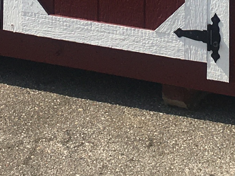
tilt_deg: -0.2
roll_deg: -0.8
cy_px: -291
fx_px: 1188
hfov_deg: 11.3
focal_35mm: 175
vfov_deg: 7.7
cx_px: 132
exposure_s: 1/1876
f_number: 2.2
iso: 25
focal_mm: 4.15
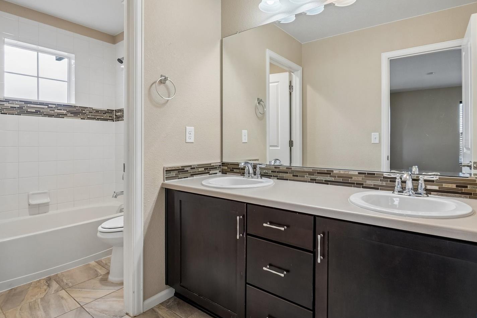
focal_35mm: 19
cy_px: 146
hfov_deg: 88.0
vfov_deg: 65.7
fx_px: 246
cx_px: 263
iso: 400
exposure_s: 1/15
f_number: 8
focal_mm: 11
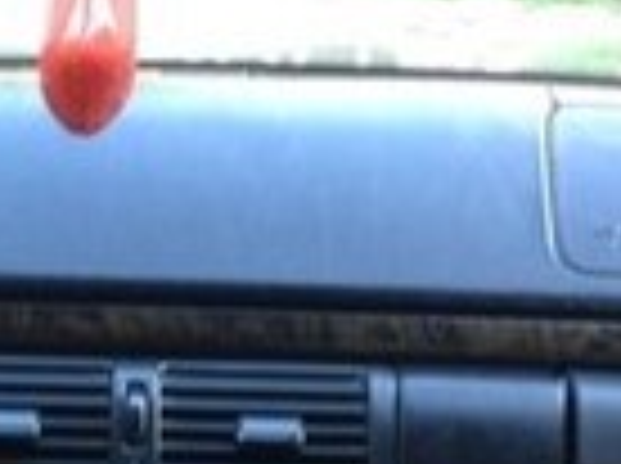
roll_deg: -1.9
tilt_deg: -18.2
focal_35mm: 168
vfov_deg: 8.7
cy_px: 637
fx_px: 3009
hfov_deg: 11.7
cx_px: 63
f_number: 2.4
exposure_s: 1/20
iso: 50
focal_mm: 4.28
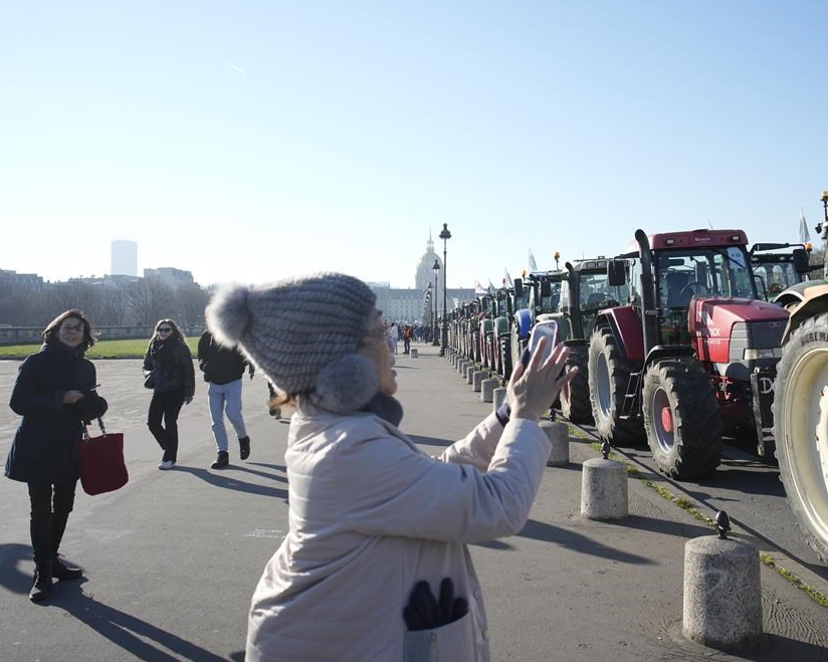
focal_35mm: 28
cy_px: 337
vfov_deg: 51.5
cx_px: 503
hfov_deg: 61.6
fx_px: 686
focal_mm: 24
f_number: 5.6
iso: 320
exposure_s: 1/800
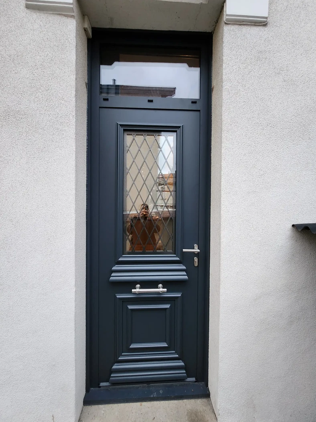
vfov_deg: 106.2
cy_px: 211
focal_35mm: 13
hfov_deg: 89.9
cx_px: 158
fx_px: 158
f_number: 2.2
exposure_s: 1/50
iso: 160
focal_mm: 1.74
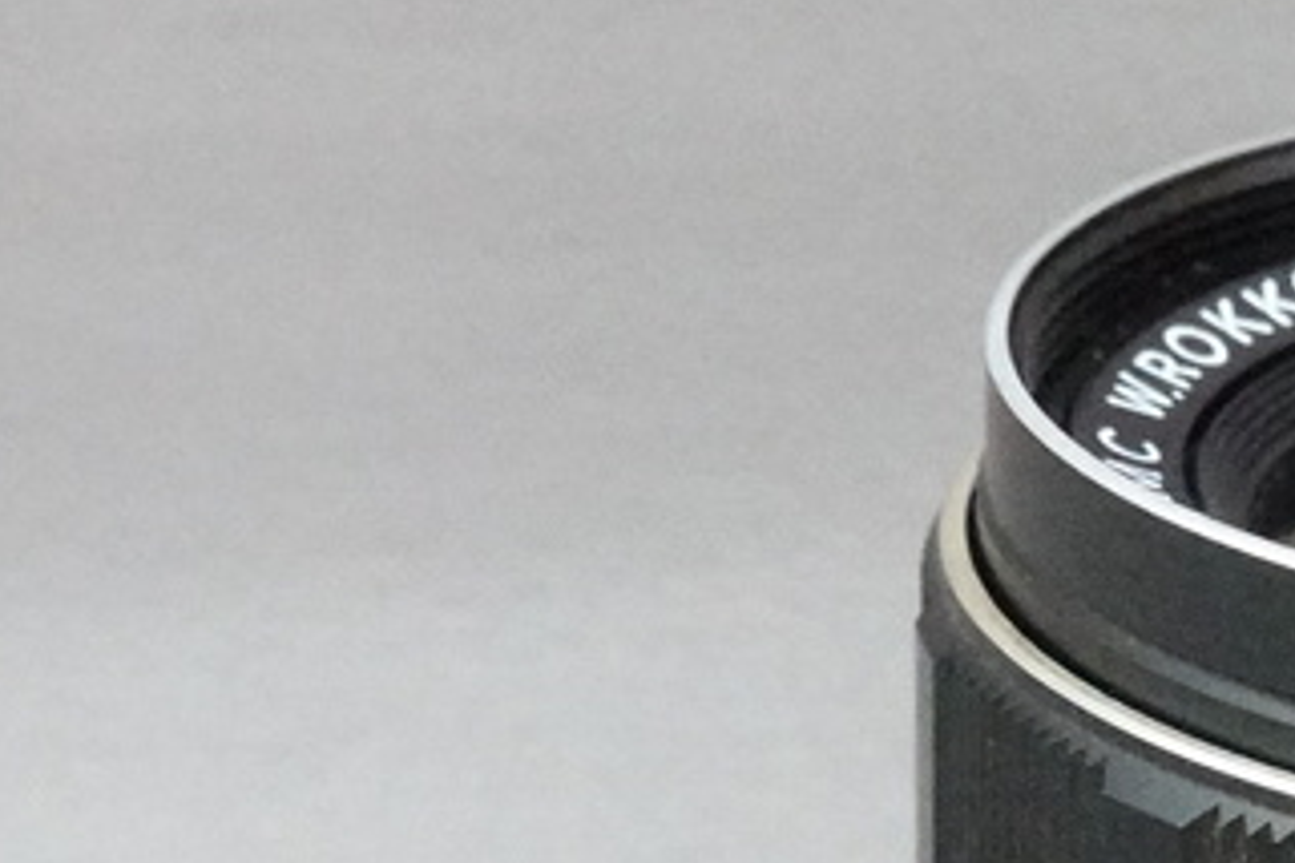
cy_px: 1065
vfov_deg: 5.9
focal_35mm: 232
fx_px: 8345
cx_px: 1924
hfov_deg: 8.7
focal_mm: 22.92
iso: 6400
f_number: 8
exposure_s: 1/80
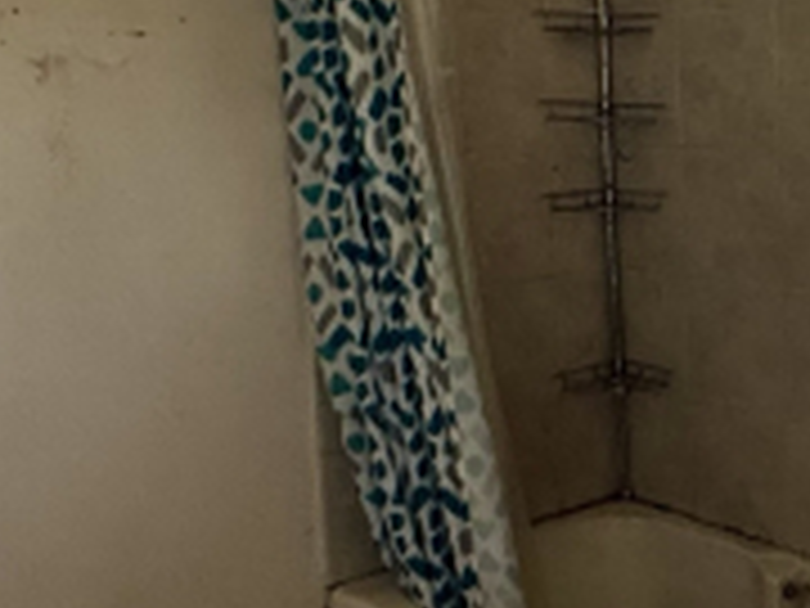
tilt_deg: -8.2
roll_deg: -0.2
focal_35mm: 52
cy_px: 279
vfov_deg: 28.0
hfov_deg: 33.3
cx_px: 835
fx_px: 1217
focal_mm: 2.22
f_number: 2.2
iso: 320
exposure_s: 1/99
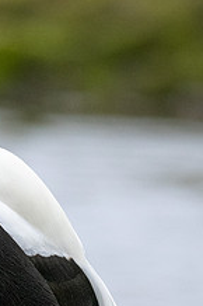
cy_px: 270
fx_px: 13401
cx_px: 3
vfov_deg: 1.3
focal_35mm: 1582
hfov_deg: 0.9
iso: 1600
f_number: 5.6
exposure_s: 1/2000
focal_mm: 320
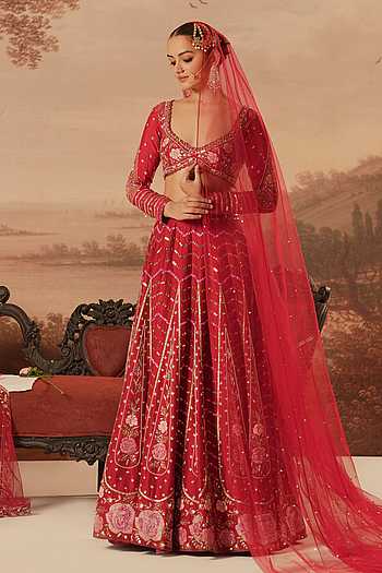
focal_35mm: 90
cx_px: 191
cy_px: 286
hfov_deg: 15.2
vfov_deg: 22.6
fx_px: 1432
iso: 1600
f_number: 4
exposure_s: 1/125
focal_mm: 90
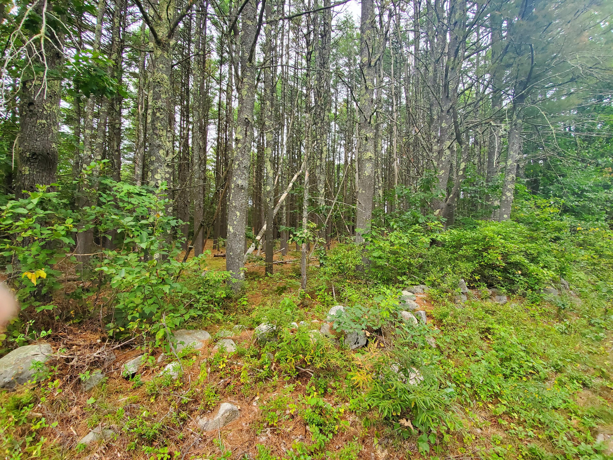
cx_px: 306
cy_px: 230
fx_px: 230
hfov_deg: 106.2
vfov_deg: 89.9
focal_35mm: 13
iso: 80
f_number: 2.2
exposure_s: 1/119
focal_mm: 1.8
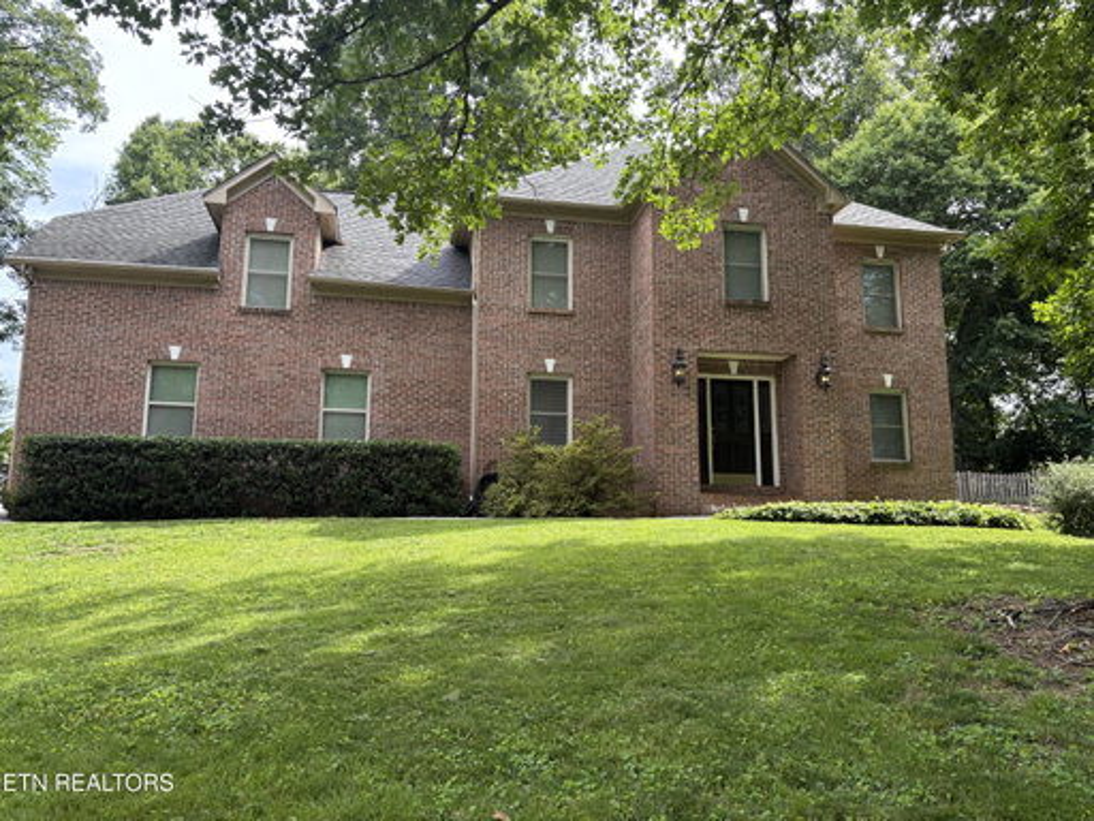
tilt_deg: +9.3
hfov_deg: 67.3
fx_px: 822
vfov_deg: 53.1
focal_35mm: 26
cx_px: 547
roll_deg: -0.6
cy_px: 410
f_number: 1.6
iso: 50
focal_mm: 5.96
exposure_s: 1/320
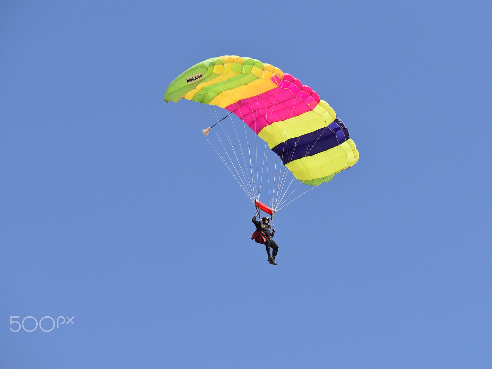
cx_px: 266
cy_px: 184
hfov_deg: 11.0
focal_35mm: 179
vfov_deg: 8.3
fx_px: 2544
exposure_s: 1/1600
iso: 400
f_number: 6.3
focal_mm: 110
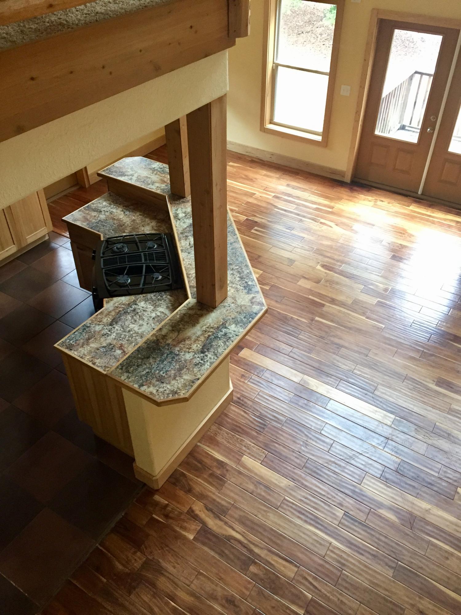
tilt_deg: -40.3
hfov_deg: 48.2
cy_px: 308
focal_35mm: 29
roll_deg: -0.2
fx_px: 515
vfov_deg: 61.7
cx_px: 230
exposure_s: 1/24
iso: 250
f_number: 2.2
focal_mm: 4.15
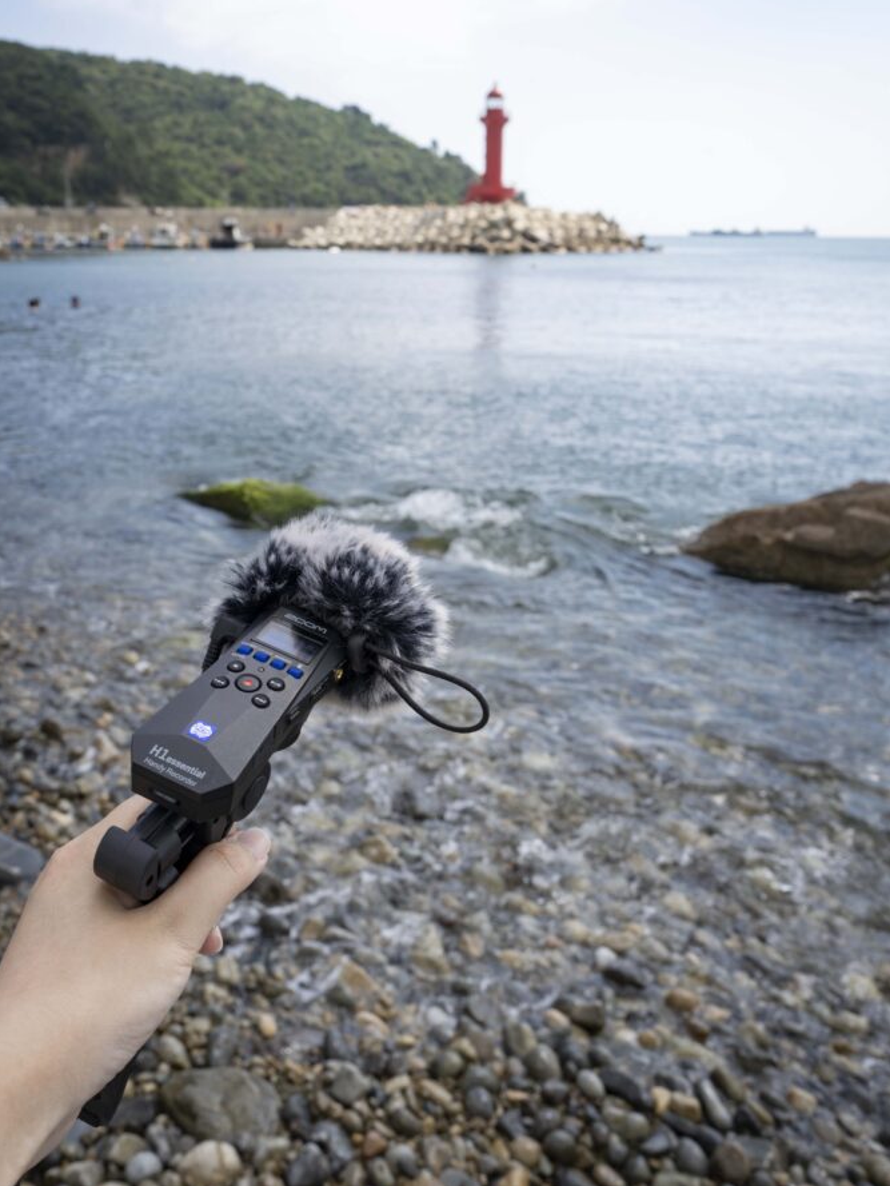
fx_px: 1062
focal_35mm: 31
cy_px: 542
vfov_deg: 58.3
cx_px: 452
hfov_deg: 45.5
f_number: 10
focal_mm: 28
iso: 100
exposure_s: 1/125
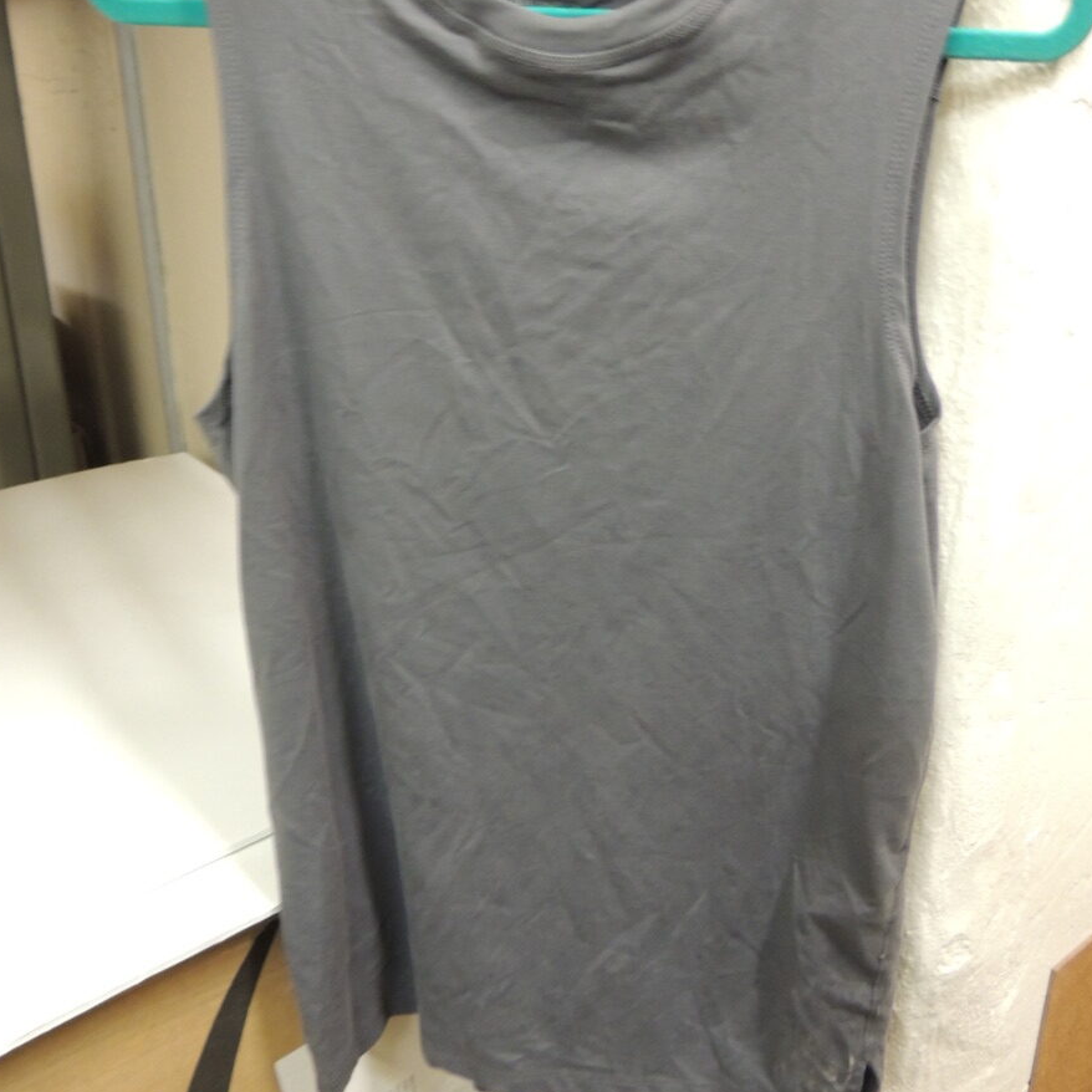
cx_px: 544
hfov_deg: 55.6
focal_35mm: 29
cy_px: 512
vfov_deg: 55.6
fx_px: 1035
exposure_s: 1/8
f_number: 3
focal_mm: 4.3
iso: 500
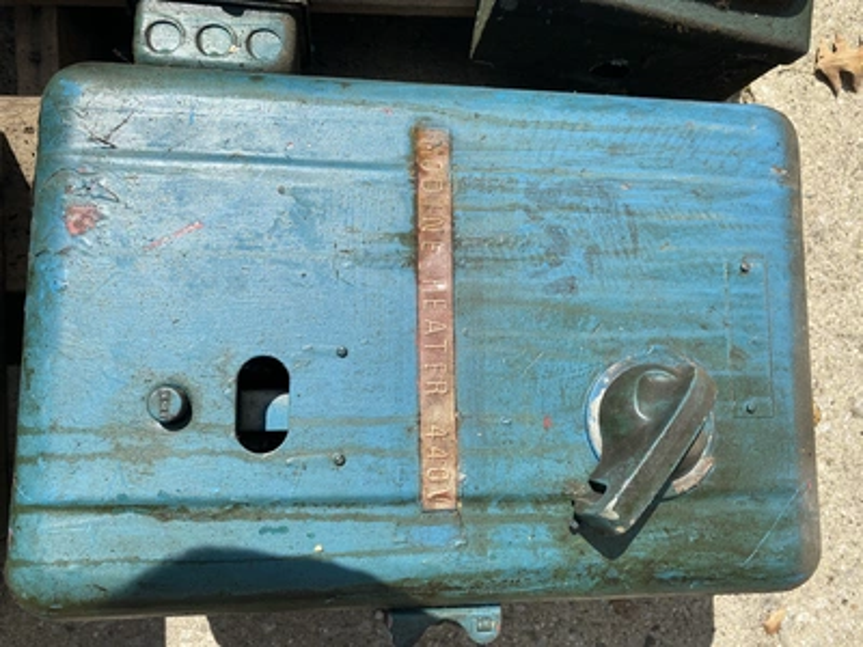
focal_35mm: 26
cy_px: 324
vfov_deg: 53.1
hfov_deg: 67.3
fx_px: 648
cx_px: 432
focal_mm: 4.25
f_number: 1.8
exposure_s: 1/2755
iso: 32
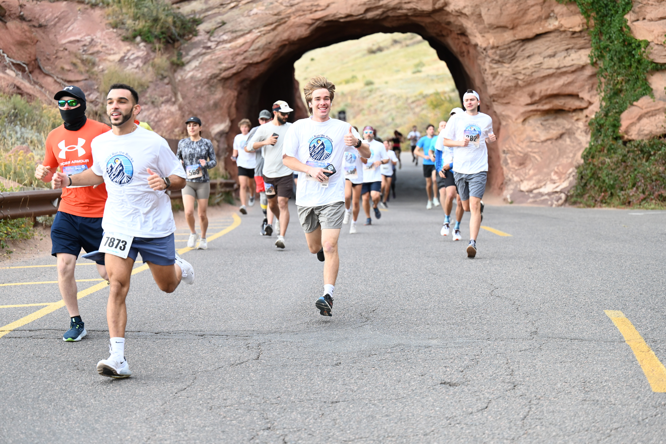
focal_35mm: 77
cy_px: 222
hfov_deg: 26.3
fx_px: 1424
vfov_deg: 17.7
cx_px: 333
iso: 1000
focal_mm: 77
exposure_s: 1/2000
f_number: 2.8
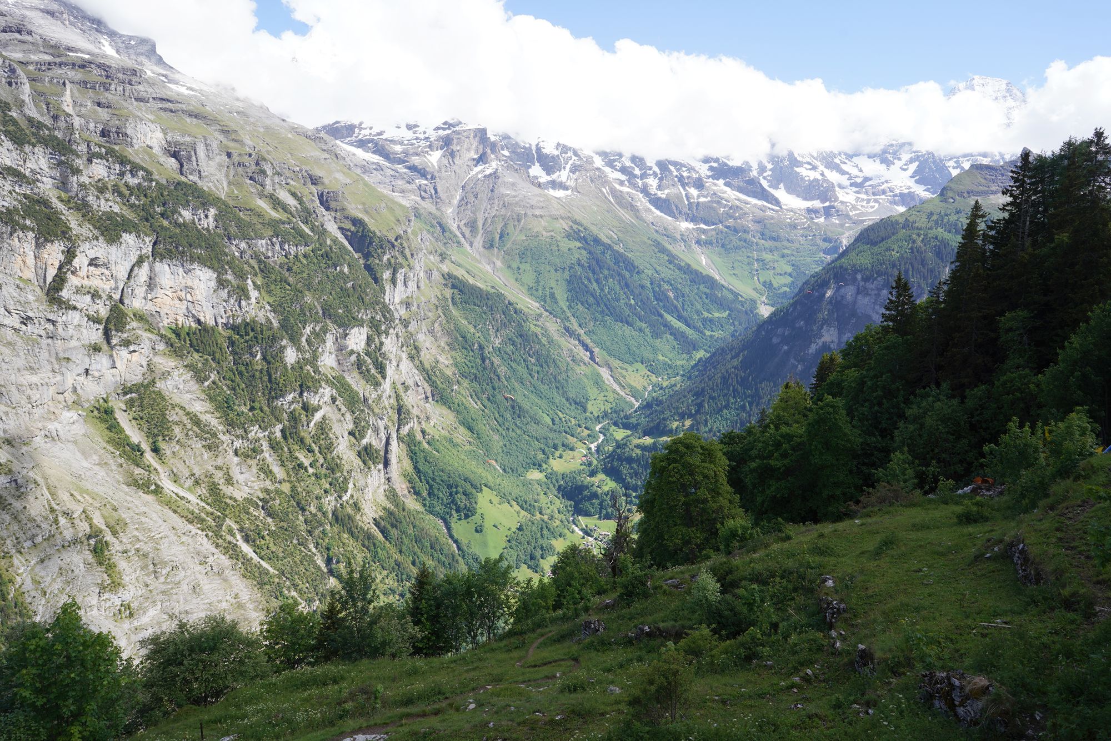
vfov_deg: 53.1
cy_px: 370
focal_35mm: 24
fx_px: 741
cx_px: 556
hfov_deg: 73.7
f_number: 10
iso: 100
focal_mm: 24
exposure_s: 1/100
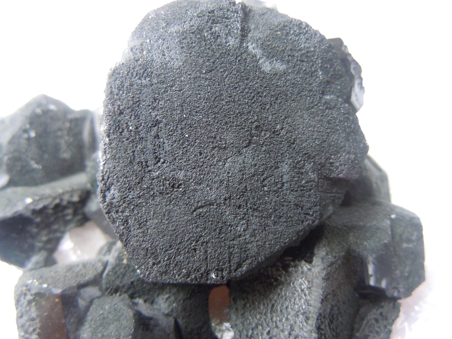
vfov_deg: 42.9
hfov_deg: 55.3
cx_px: 220
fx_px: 431
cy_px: 170
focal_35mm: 33
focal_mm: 5.4
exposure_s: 1/40
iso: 400
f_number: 3.5
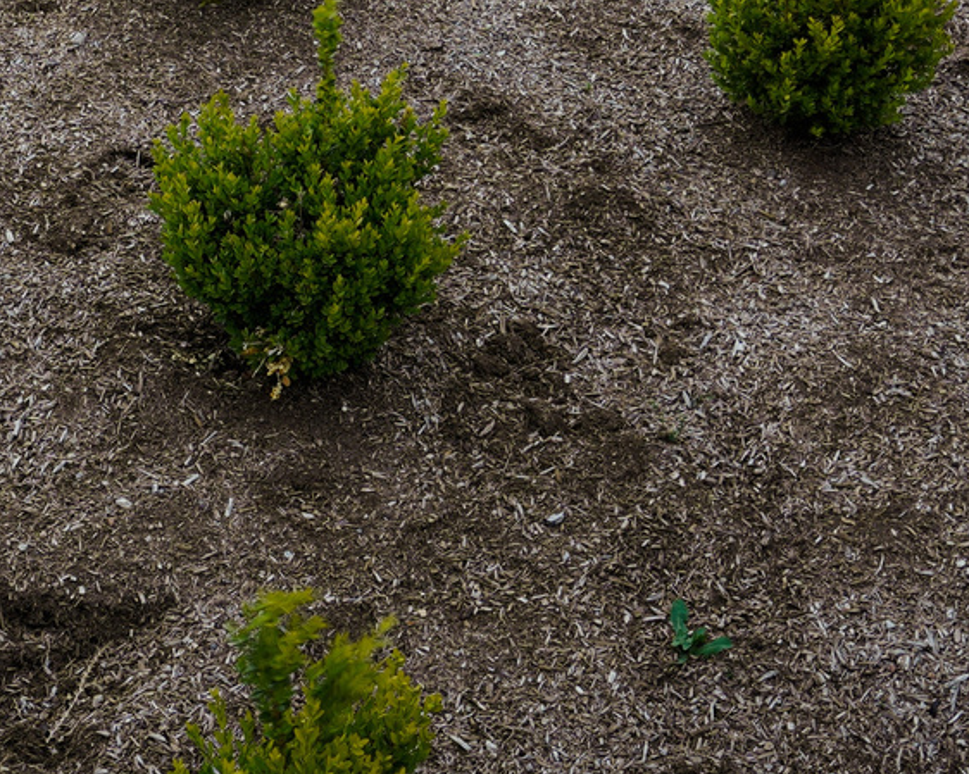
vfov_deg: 21.3
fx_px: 1863
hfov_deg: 28.8
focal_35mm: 65
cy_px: -234
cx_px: 259
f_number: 8
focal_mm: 19
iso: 100
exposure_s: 1/1.25
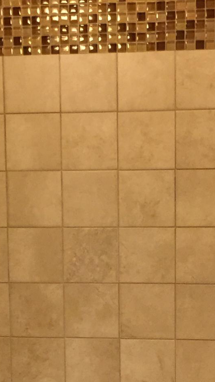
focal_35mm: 100
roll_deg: +1.0
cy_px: 316
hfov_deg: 12.1
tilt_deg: -8.3
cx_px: 71
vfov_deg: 21.1
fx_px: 1014
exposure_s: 1/15
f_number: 2.2
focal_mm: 4.15
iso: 100
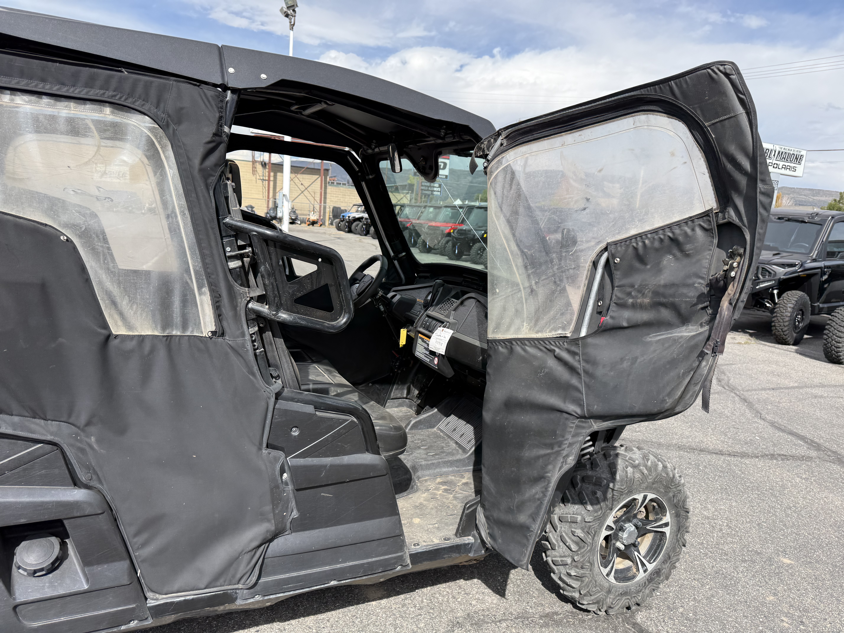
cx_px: 422
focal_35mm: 24
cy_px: 316
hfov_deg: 71.6
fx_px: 585
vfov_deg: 56.8
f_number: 1.78
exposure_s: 1/2232
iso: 80
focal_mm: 6.76
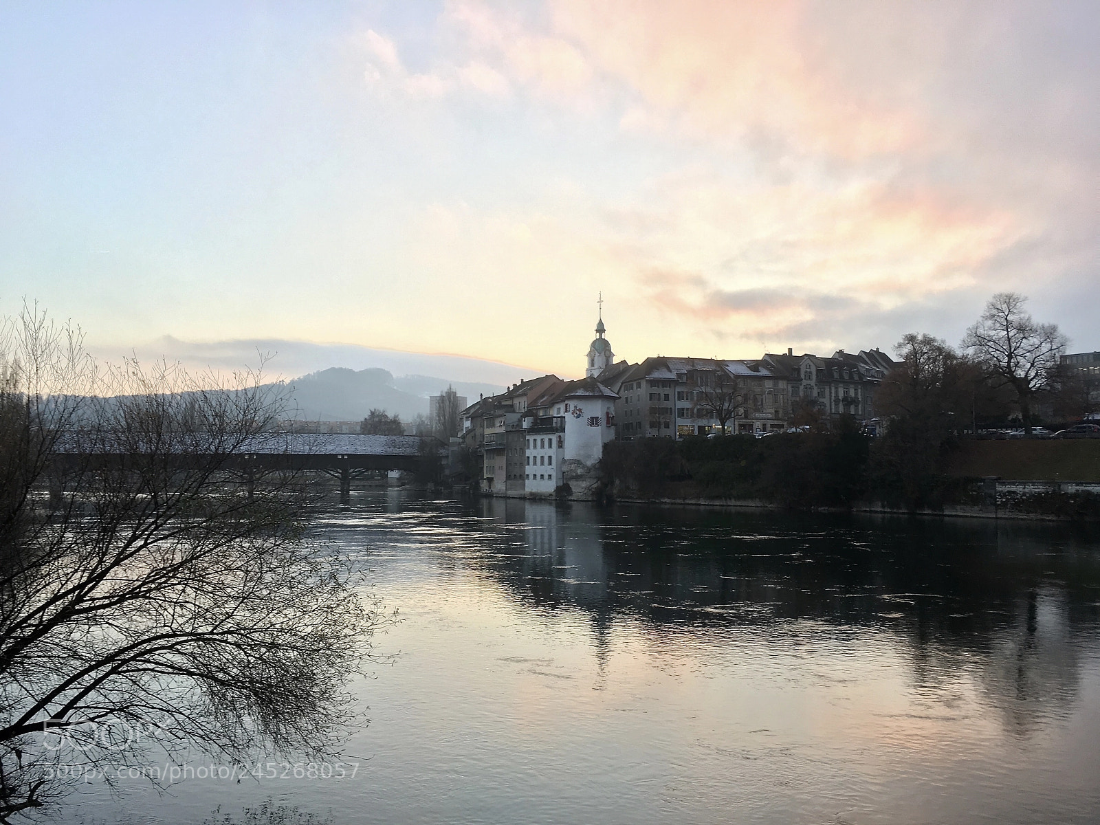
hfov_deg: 61.7
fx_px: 922
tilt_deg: +3.3
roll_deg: +0.9
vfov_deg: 48.2
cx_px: 550
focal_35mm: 29
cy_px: 412
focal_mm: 4.15
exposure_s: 1/100
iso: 25
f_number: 2.2
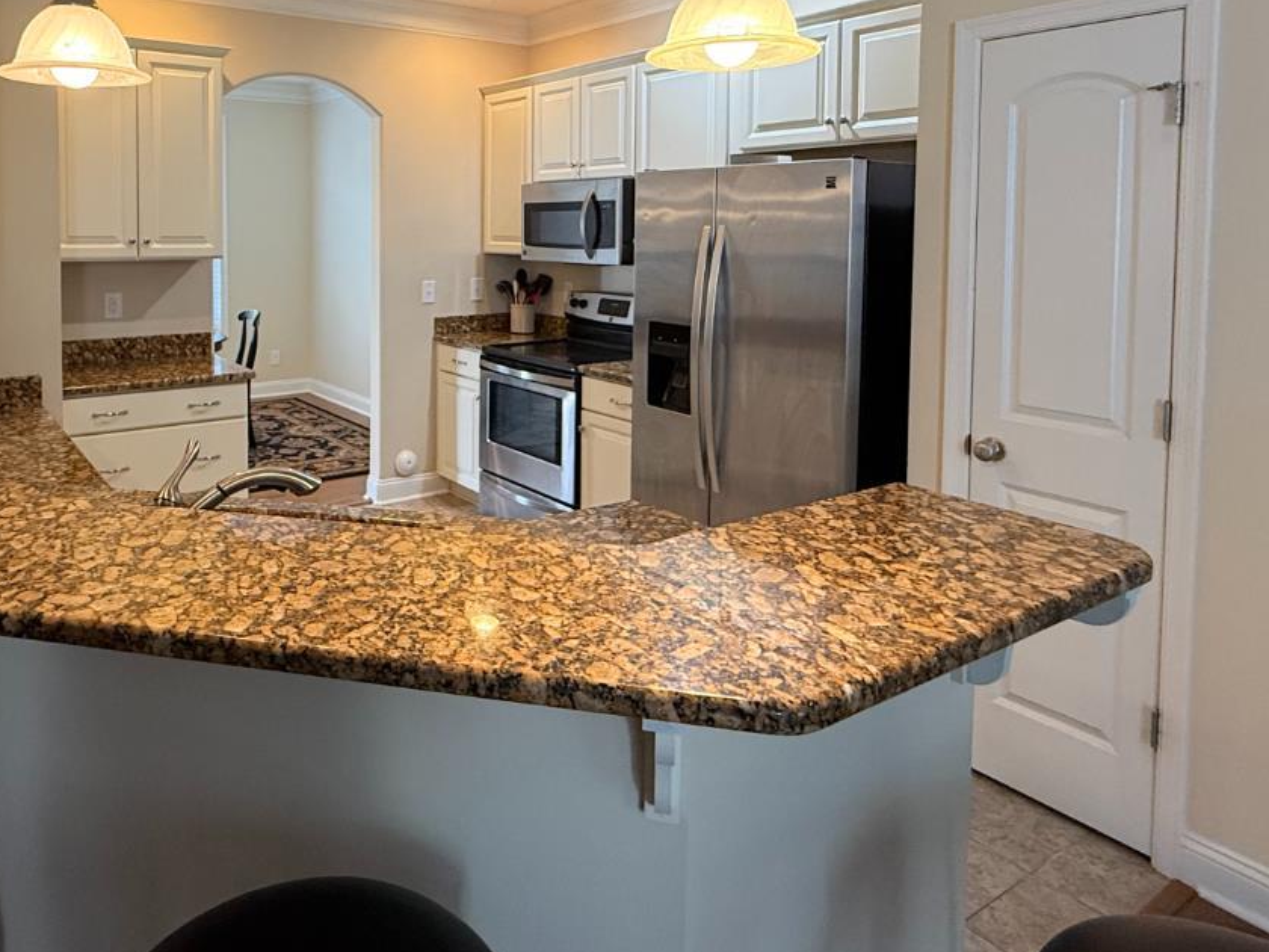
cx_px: 446
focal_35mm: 25
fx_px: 916
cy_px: 265
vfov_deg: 53.0
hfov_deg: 67.9
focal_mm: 2.22
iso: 250
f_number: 2.2
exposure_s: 1/120
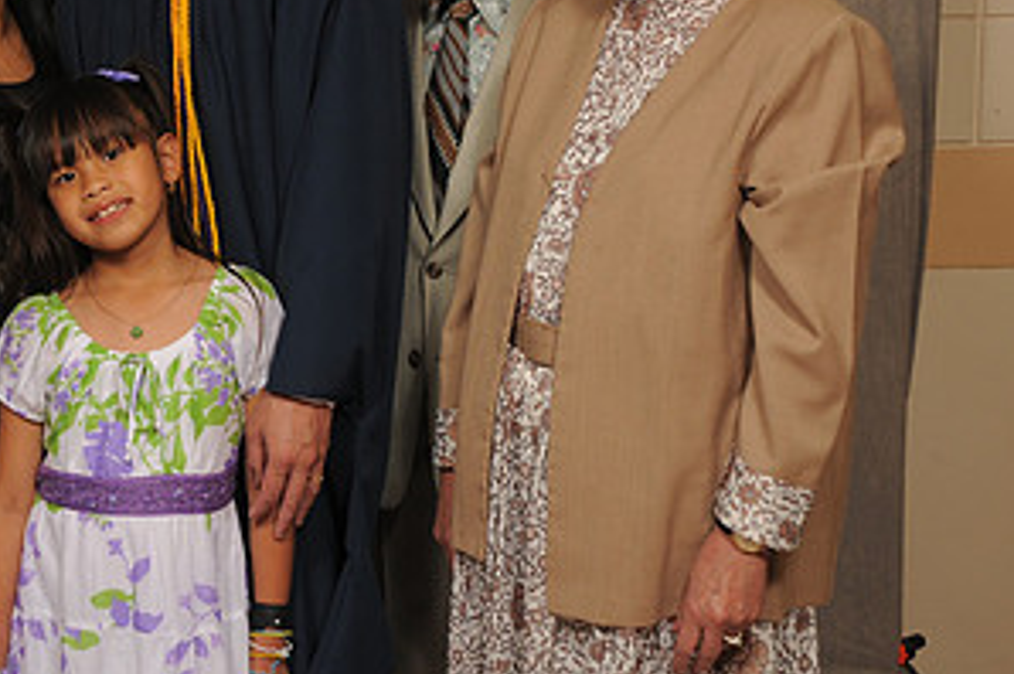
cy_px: 111
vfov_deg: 17.7
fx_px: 2138
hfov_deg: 25.7
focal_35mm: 76
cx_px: 82
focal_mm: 26
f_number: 5.6
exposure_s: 1/60
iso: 200
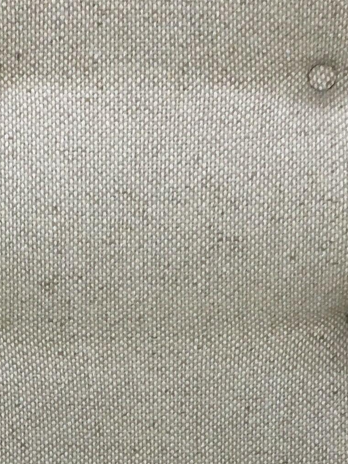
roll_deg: -1.5
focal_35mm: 115
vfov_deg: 16.7
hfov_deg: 12.9
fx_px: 1541
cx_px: 135
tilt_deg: -32.9
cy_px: 481
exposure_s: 1/33
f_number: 2.2
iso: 25
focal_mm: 4.15
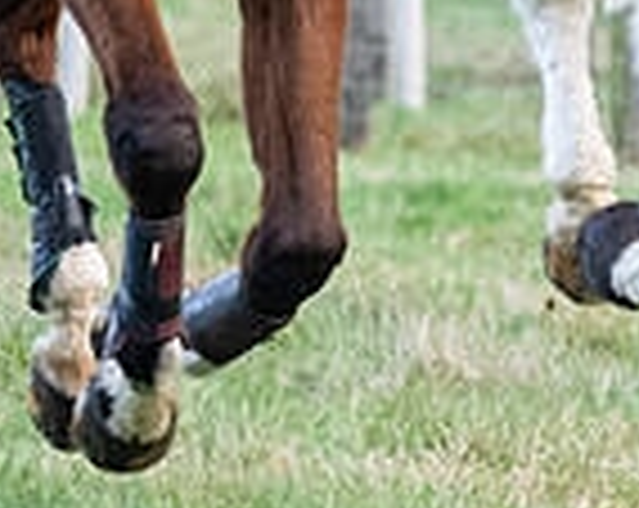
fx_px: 28800
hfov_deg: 1.3
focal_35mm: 1526
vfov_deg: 1.0
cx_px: 480
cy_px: -319
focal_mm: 155
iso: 1250
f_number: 4
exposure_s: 1/500
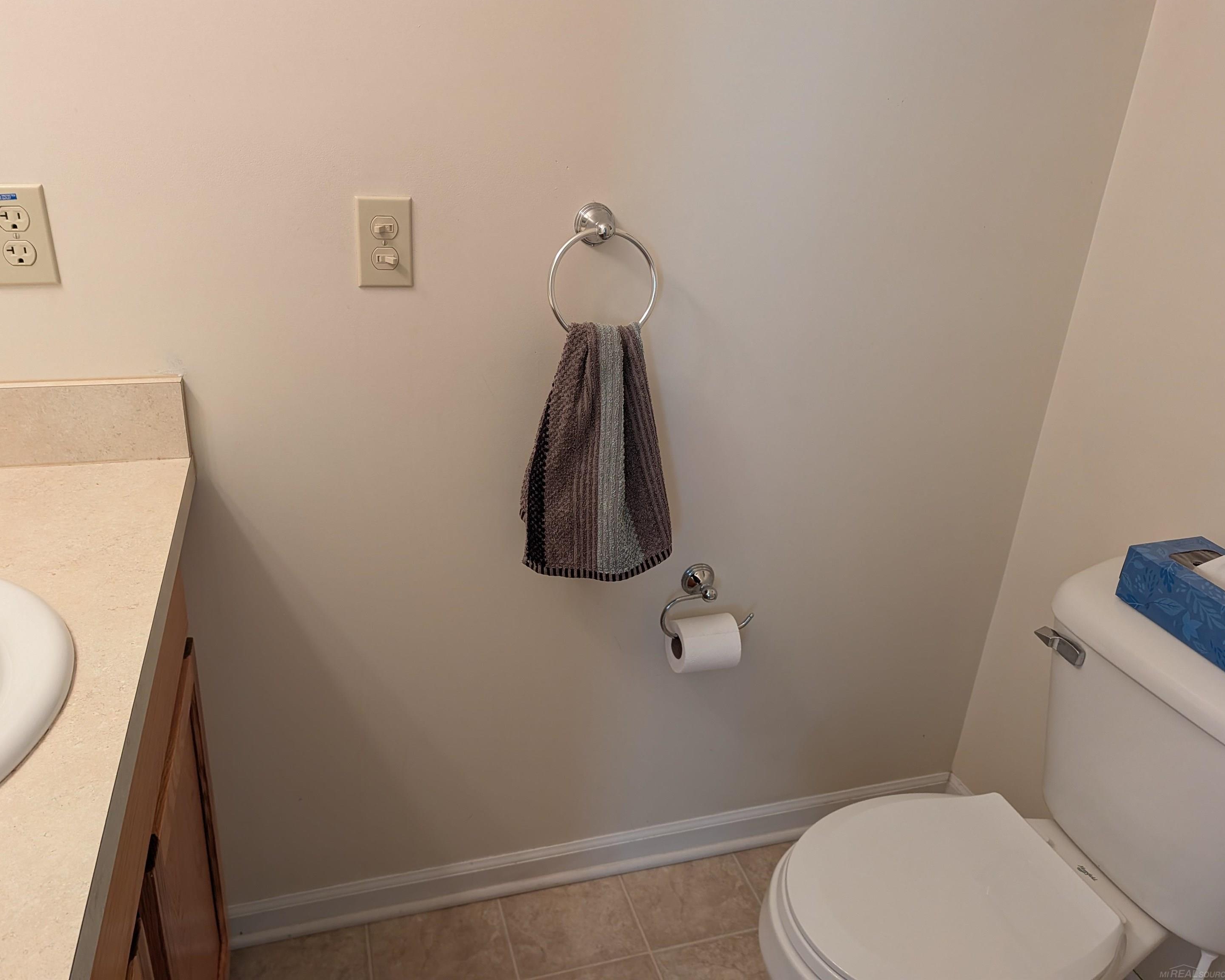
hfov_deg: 68.1
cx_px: 584
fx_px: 906
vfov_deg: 56.8
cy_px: 489
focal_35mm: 25
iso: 320
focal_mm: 6.9
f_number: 1.68
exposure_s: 1/120
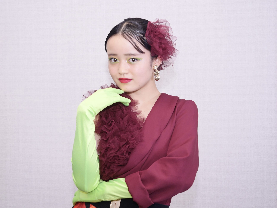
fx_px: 432
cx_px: 138
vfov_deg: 27.0
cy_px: 104
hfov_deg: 35.5
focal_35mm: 54
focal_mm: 27
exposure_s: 1/250
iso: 400
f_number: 2.8
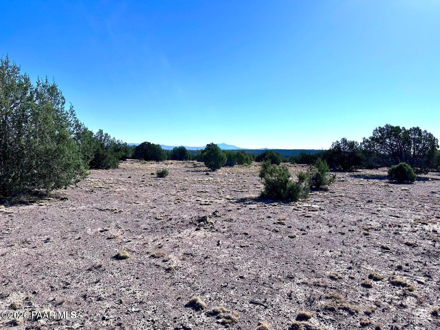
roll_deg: -0.4
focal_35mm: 24
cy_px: 165
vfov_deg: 56.8
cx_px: 220
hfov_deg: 71.6
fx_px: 305
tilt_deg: -2.0
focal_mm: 6.86
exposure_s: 1/8197
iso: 80
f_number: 1.78
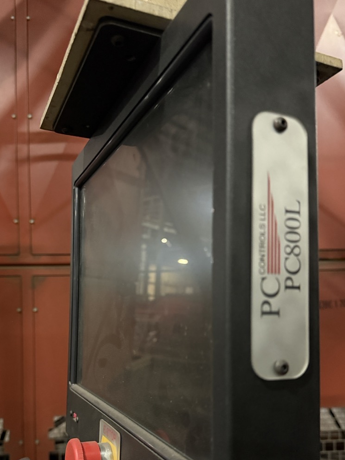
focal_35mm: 31
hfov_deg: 45.4
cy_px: 291
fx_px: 412
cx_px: 156
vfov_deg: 57.5
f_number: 1.78
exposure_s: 1/30
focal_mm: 6.76
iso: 1000
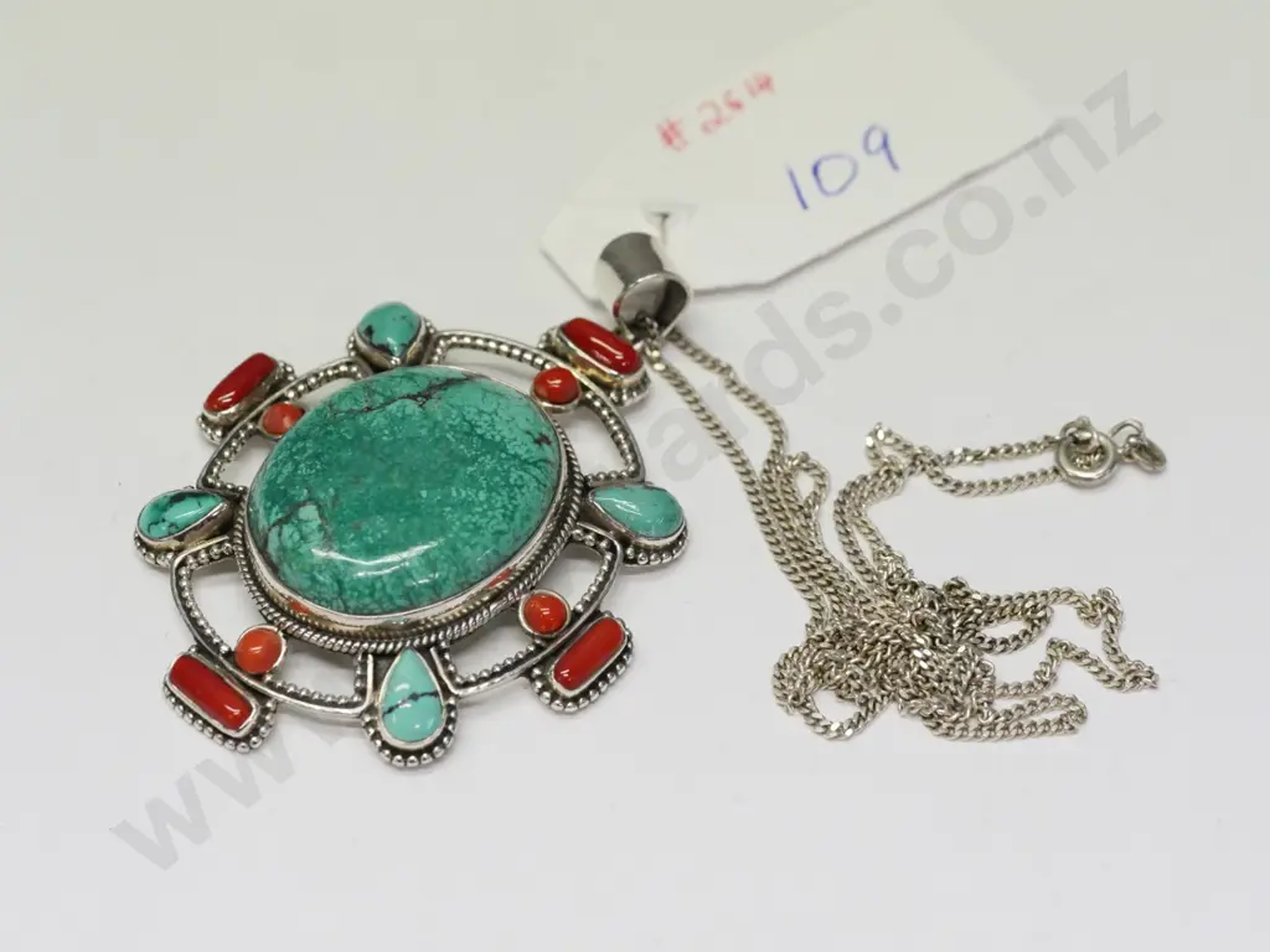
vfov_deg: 12.3
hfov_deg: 16.4
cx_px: 635
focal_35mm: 120
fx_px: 4403
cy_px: 476
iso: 3200
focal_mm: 60
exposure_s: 1/250
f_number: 5.6
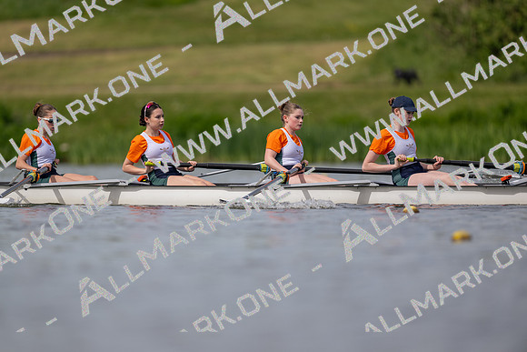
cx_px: 264
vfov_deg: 2.3
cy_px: 176
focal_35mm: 600
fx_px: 8785
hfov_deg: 3.4
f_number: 4
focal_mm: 600
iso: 220
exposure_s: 1/2500
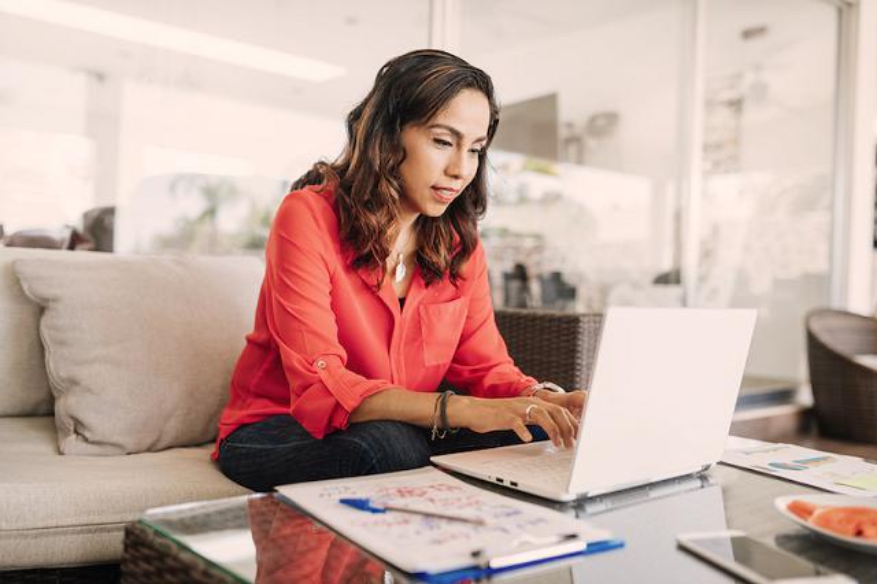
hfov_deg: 54.5
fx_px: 852
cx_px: 438
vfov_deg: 37.8
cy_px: 292
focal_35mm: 35
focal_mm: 35
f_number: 2.5
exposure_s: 1/320
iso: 250
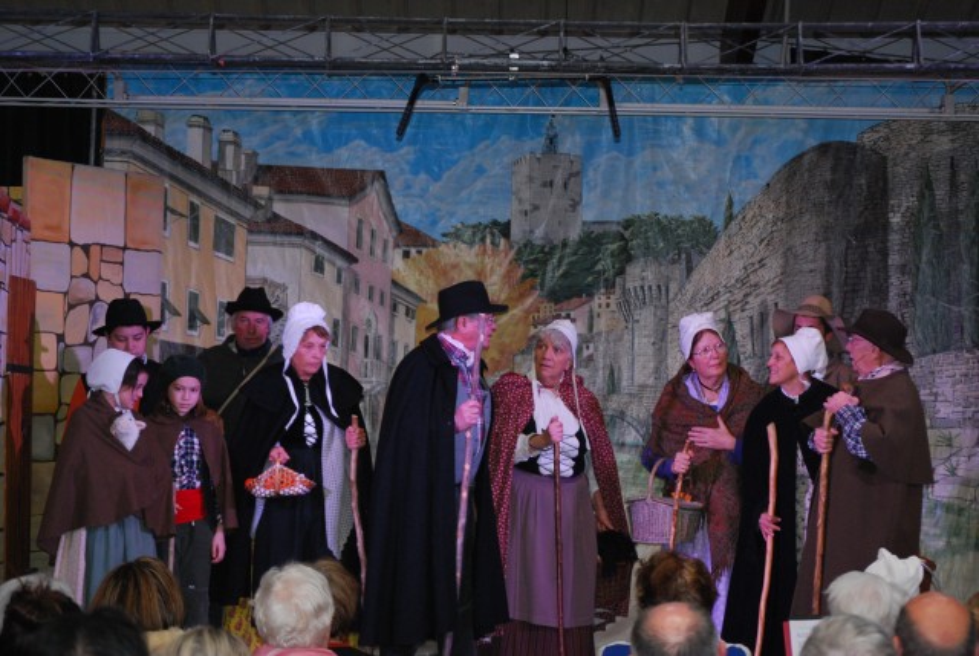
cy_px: 328
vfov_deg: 13.5
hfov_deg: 20.0
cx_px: 490
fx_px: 2778
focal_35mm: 102
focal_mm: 68
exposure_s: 1/60
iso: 800
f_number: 5
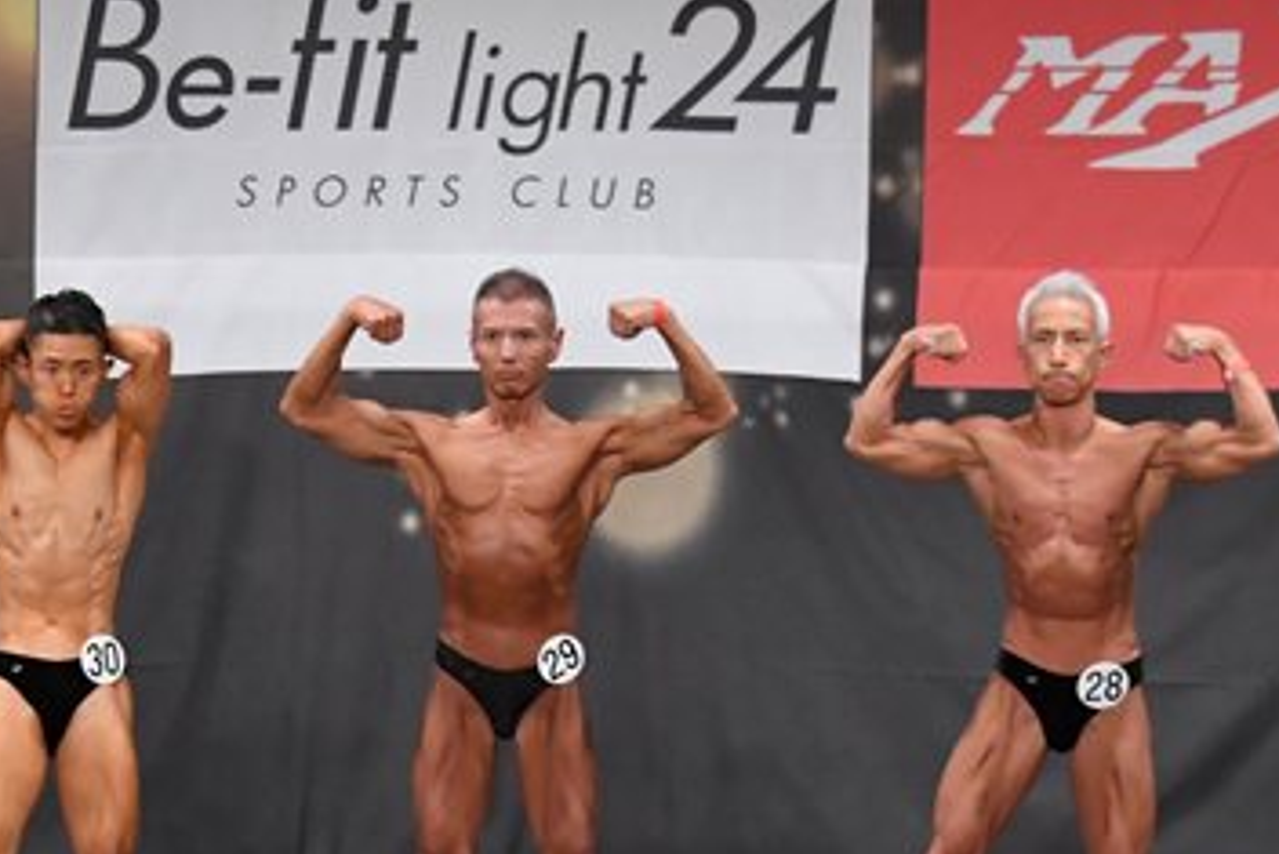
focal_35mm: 231
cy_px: 640
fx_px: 8210
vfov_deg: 5.9
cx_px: 216
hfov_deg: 8.9
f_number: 5.6
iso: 5000
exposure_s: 1/400
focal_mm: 70
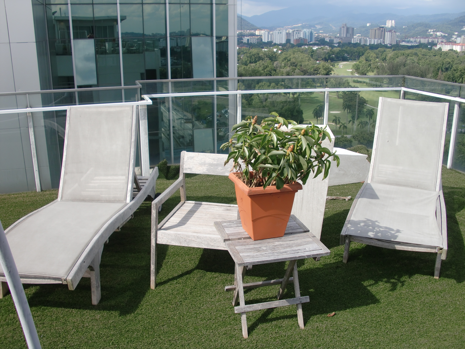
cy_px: 174
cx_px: 232
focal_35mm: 36
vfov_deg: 39.7
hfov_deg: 51.4
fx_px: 484
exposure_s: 1/125
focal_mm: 6.3
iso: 64
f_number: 7.9
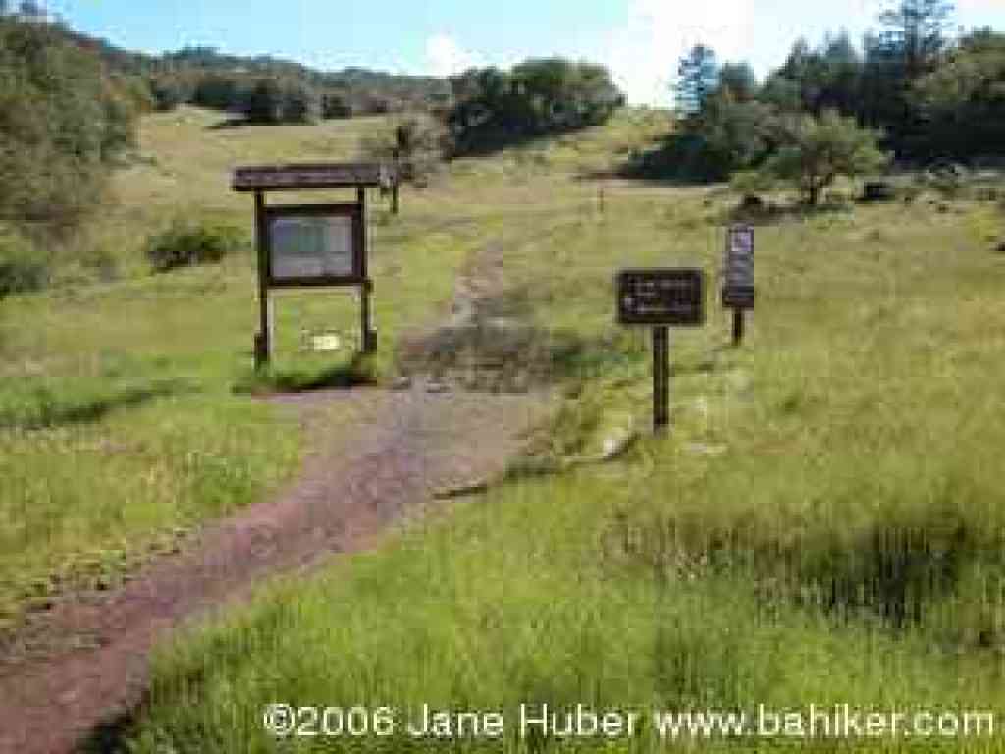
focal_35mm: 34
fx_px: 987
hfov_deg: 54.0
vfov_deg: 41.8
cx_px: 502
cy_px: 377
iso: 100
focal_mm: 8.9
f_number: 5
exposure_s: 1/249
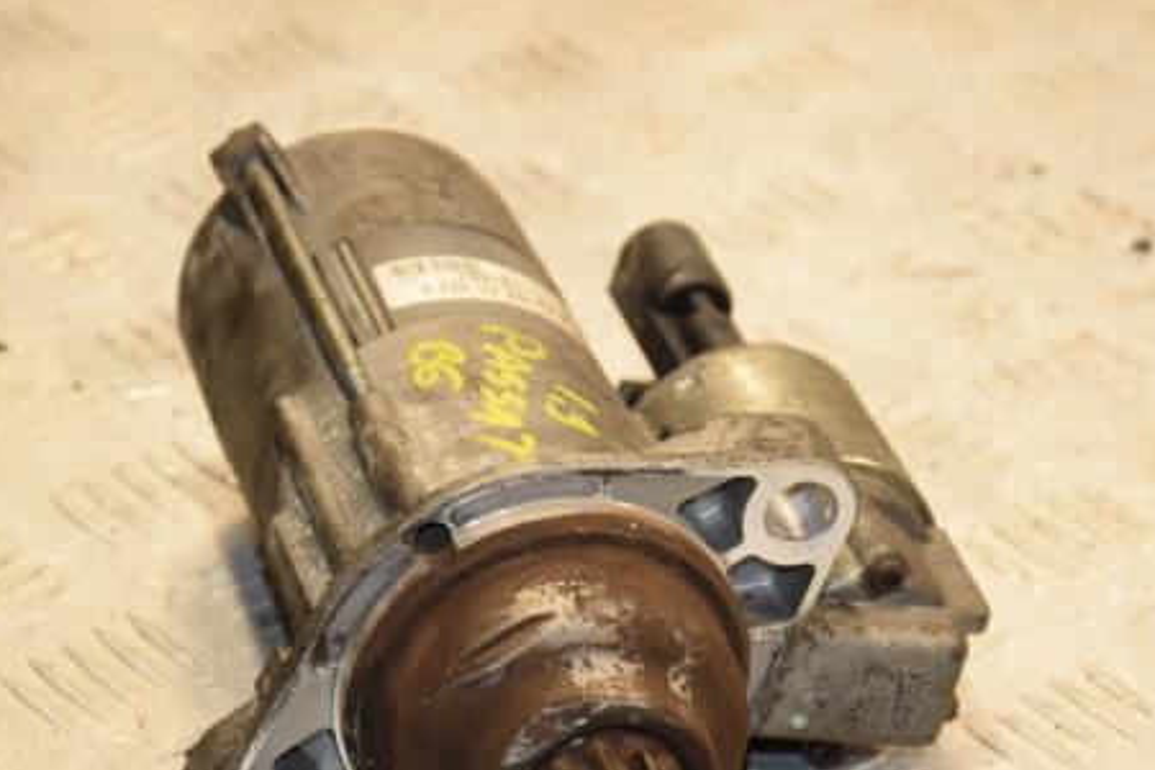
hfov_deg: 12.8
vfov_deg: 8.6
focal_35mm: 160
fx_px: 5133
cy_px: 503
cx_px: 552
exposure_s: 1/200
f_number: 6.3
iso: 800
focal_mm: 80
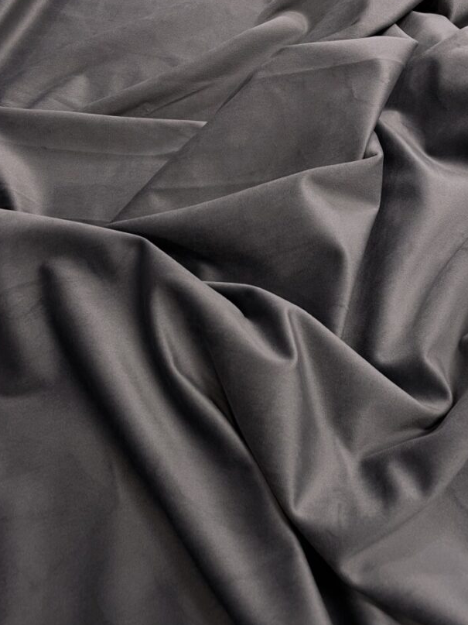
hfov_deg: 42.9
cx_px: 240
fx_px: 595
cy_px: 300
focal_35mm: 33
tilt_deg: -63.4
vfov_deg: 55.3
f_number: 1.6
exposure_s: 1/50
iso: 64
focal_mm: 4.2
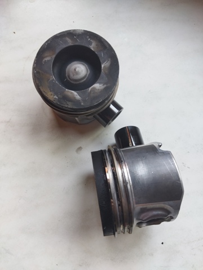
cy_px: 135
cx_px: 102
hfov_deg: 51.4
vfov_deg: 65.3
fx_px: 211
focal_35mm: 27
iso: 107
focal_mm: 4.71
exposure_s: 1/50
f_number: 1.79
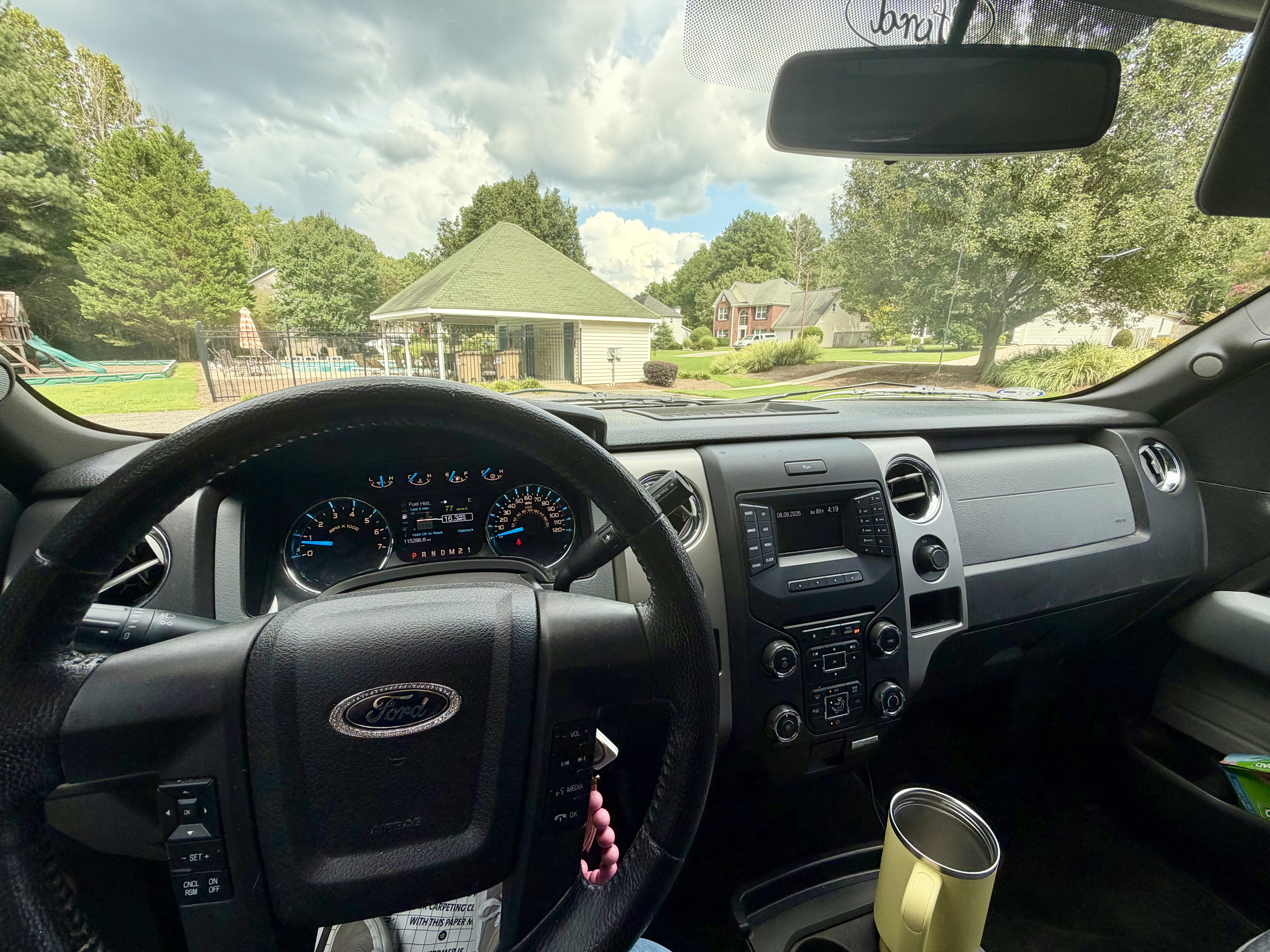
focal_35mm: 14
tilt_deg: -14.5
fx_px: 514
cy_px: 476
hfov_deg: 102.1
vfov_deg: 85.7
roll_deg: -0.9
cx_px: 635
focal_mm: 2.22
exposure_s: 1/244
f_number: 2.2
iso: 40
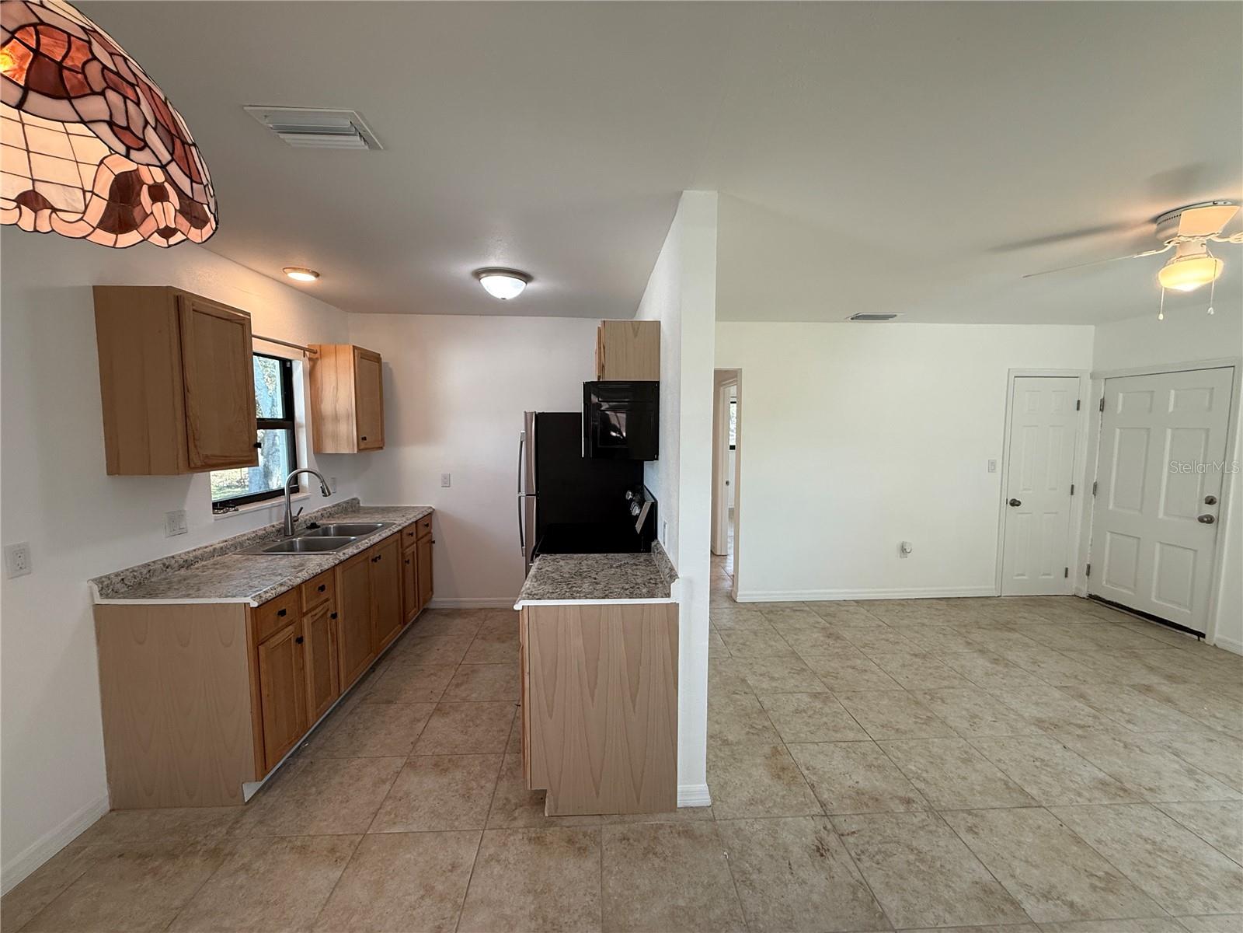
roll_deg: +0.0
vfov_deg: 85.7
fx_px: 503
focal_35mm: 14
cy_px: 466
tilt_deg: -4.2
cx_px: 622
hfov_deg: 102.1
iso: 125
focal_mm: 2.22
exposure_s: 1/120
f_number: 2.2
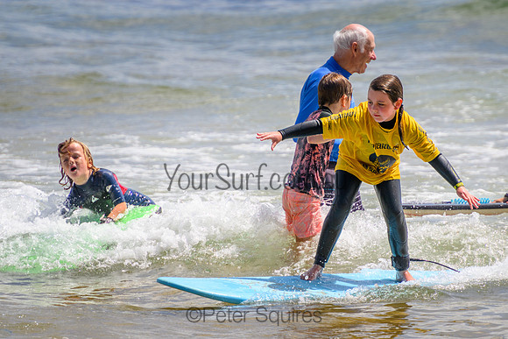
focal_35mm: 550
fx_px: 7761
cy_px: 156
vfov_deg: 2.5
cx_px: 327
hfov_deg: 3.7
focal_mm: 400
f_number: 5.6
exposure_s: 1/2000
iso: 320
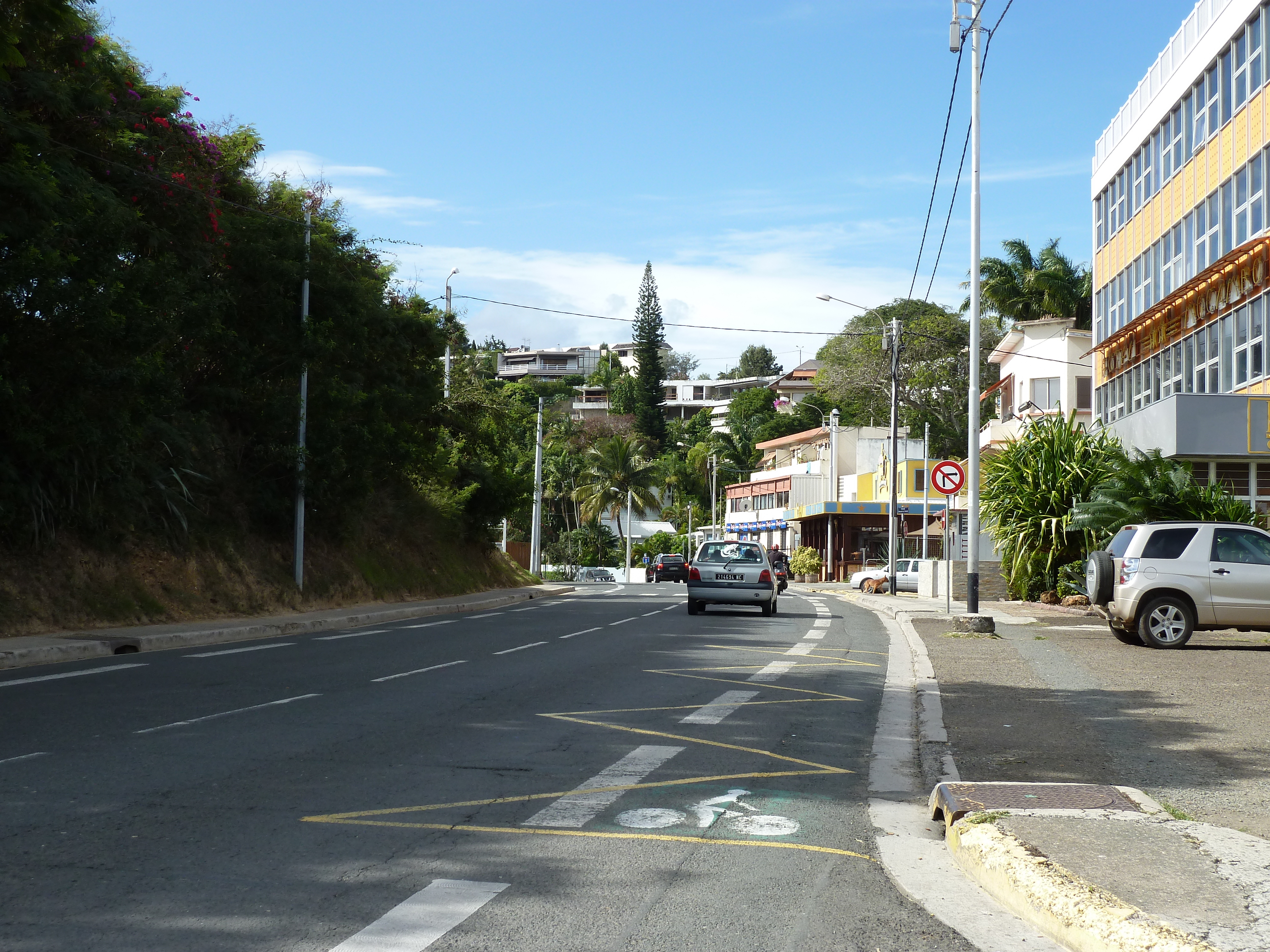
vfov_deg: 30.3
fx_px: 1761
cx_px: 635
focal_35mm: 48
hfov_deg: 39.7
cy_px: 476
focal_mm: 7.9
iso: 80
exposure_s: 1/400
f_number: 4
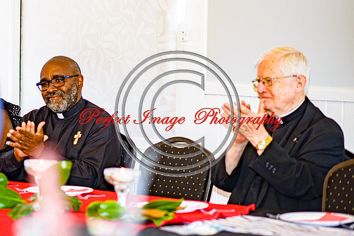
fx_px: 1909
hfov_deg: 10.5
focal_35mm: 194
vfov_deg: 7.1
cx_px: 29
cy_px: 115
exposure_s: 1/125
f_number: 1.8
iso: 180
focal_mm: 105
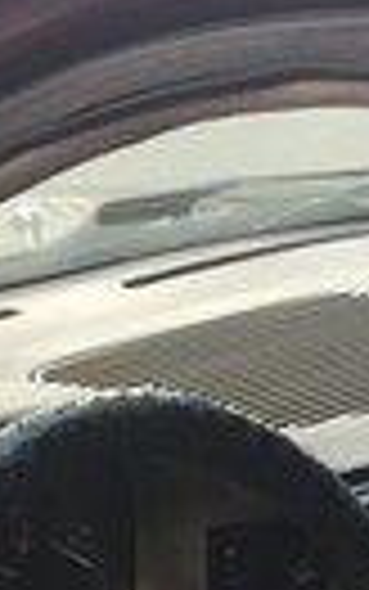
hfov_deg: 11.3
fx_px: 1864
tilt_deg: -29.8
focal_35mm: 116
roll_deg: -2.7
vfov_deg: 16.4
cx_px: 292
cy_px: 878
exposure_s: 1/33
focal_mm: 4.15
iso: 40
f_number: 2.2
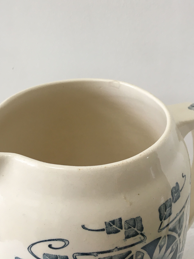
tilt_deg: -22.5
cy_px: 76
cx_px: 97
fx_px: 306
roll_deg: -1.8
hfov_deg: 35.1
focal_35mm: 41
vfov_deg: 44.7
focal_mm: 4.15
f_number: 2.2
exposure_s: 1/33
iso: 32
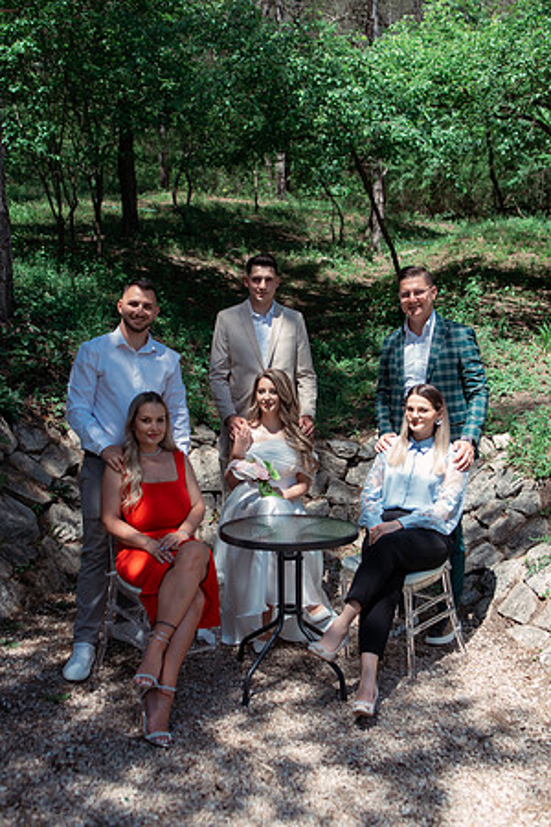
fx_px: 803
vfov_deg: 54.4
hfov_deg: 37.9
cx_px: 276
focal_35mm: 35
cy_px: 414
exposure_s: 1/800
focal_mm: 35
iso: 125
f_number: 3.2
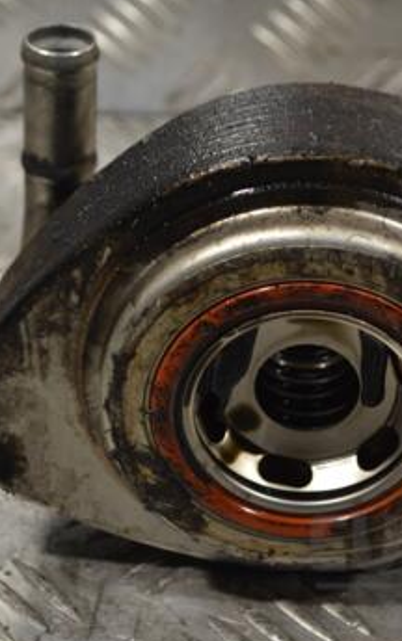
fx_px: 1488
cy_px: 295
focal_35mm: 85
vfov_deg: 24.3
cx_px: 275
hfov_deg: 15.3
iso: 400
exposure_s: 1/100
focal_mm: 32
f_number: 5
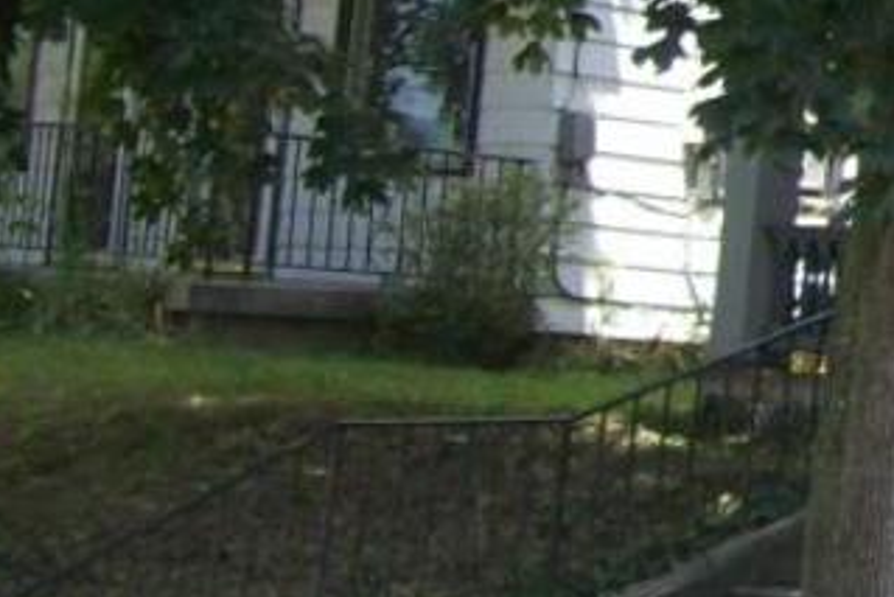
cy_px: -283
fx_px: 4199
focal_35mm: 169
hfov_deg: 11.1
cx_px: 1760
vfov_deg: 8.0
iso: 80
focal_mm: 6
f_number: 2.7
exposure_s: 1/374
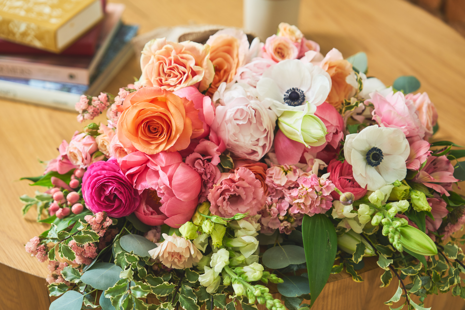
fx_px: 762
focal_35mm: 59
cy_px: 155
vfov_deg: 23.0
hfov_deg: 33.9
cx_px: 232
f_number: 2.8
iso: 500
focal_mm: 59
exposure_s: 1/80
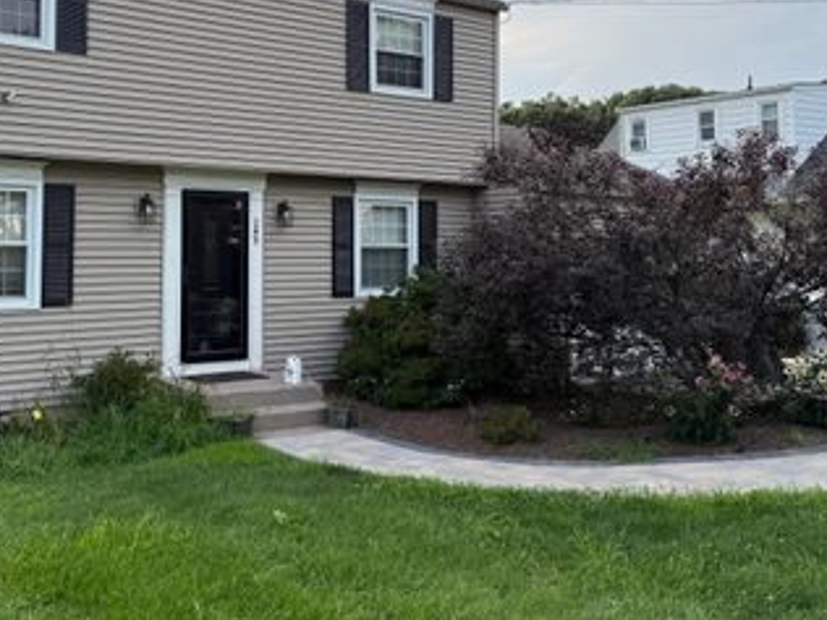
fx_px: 908
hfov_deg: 48.0
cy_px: 200
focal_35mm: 38
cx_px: 259
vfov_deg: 37.3
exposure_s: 1/1585
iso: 100
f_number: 1.78
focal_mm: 6.76
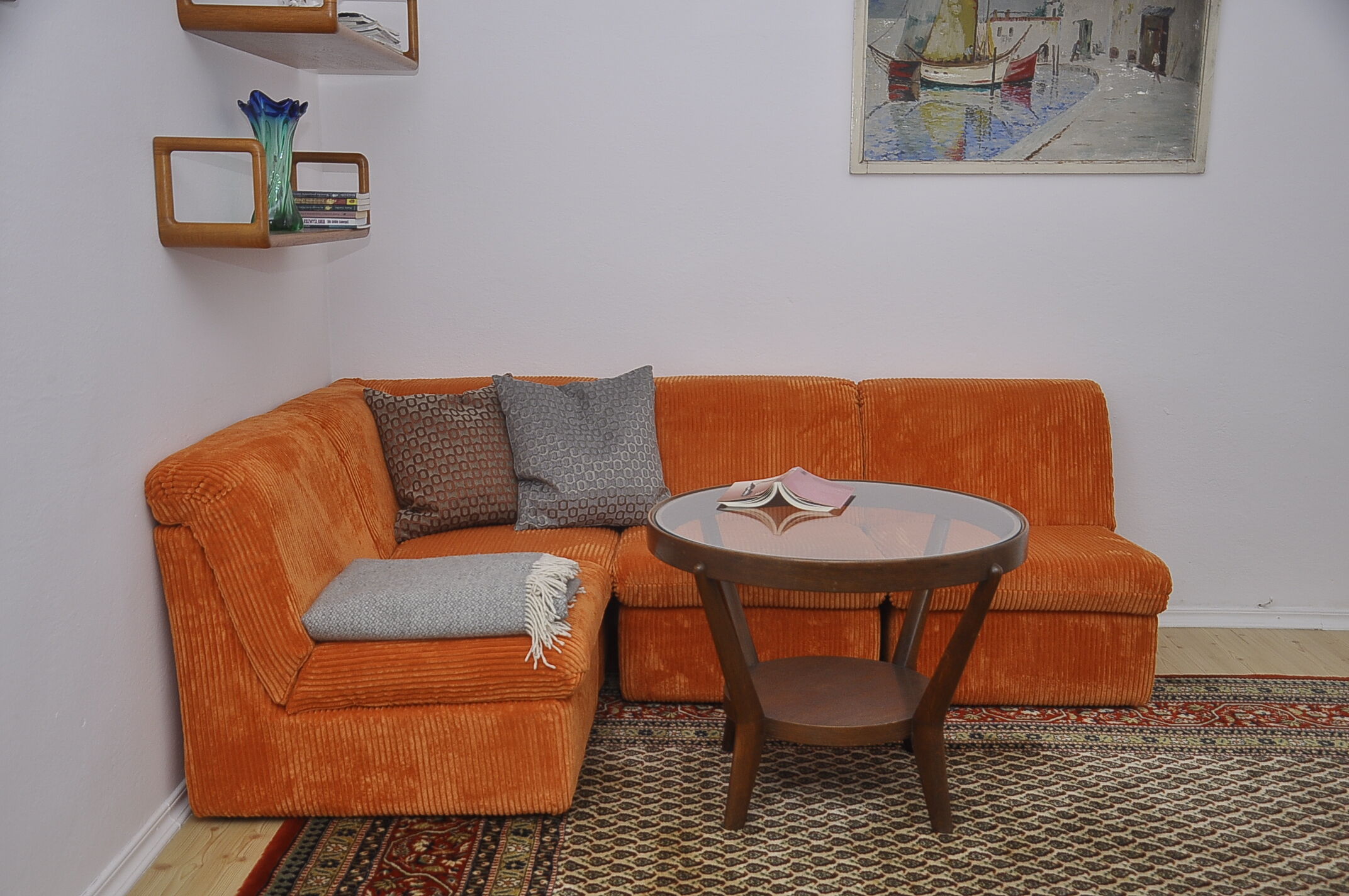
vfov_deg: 34.1
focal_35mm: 39
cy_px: 448
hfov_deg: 49.6
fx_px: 1460
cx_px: 674
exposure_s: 1/200
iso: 280
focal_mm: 26
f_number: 5
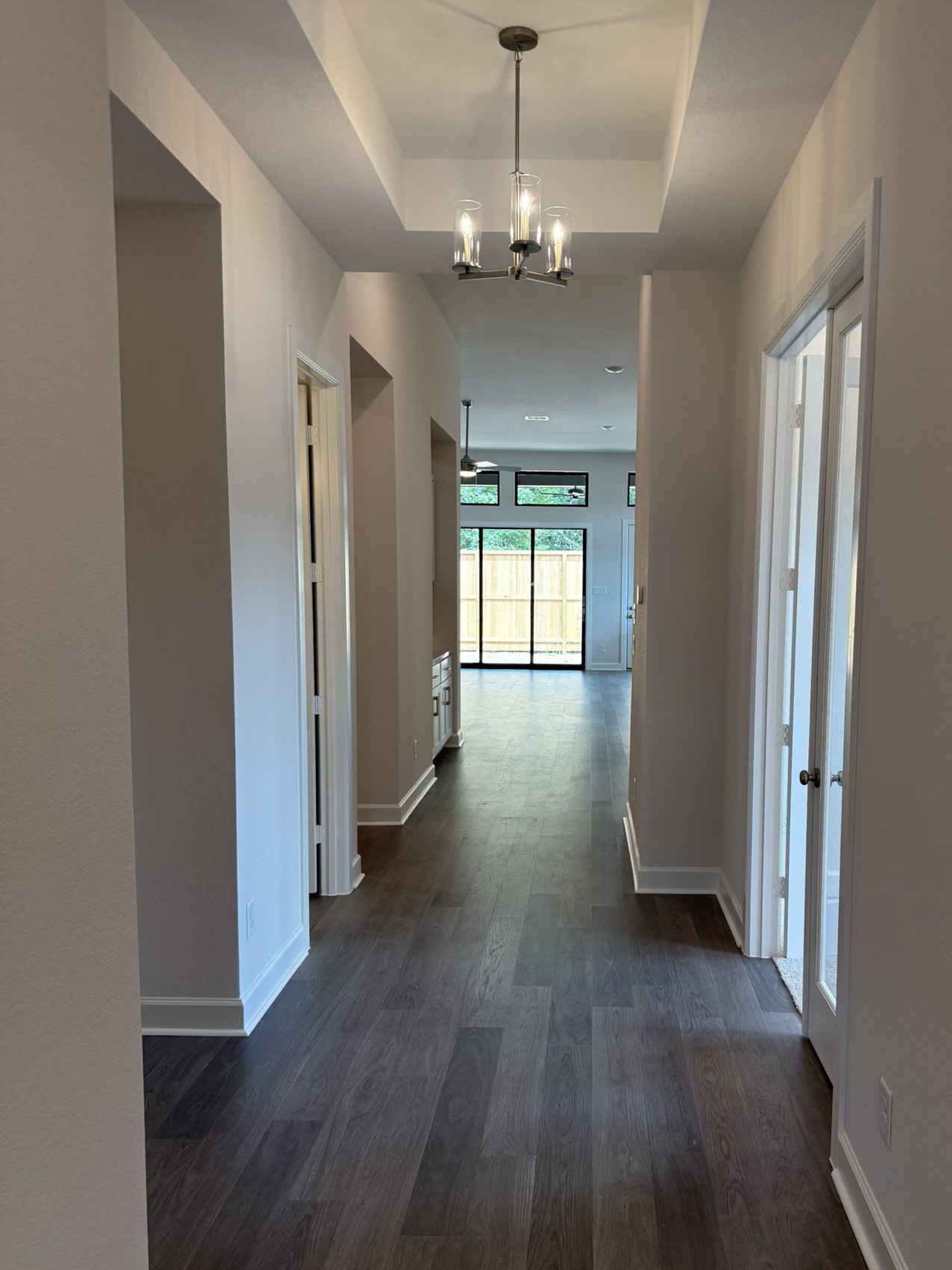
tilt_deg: -6.0
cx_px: 574
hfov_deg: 47.9
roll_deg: -1.2
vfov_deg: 61.6
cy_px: 682
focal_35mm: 29
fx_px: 1064
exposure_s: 1/222
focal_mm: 6.76
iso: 200
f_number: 1.78
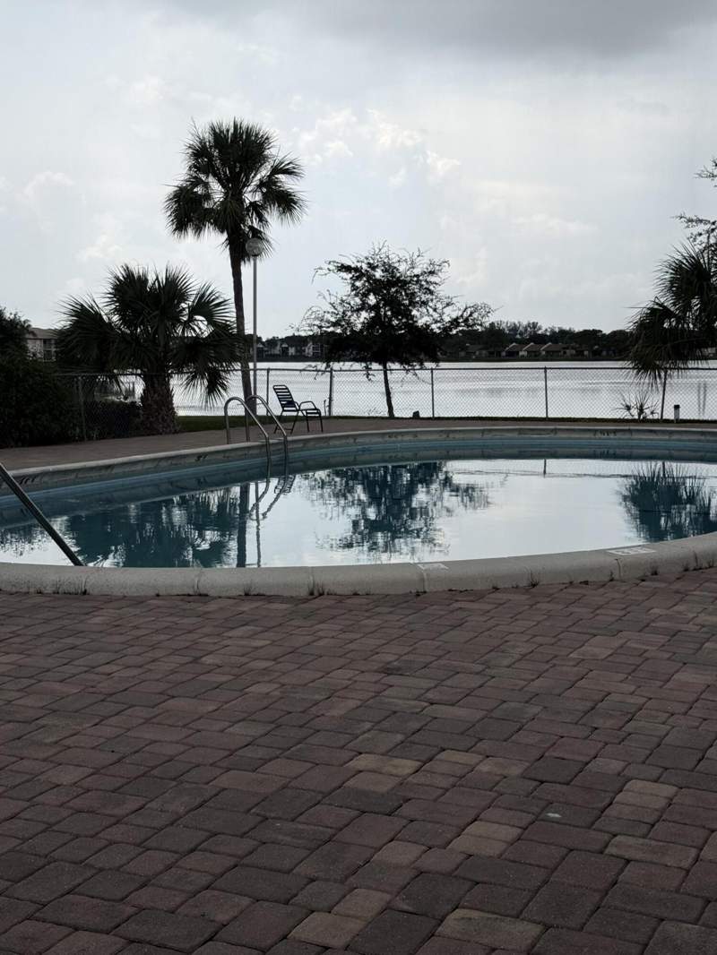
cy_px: 478
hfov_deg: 30.3
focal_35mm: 48
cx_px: 358
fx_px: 1325
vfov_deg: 39.6
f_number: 1.78
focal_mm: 6.76
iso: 64
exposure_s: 1/2494
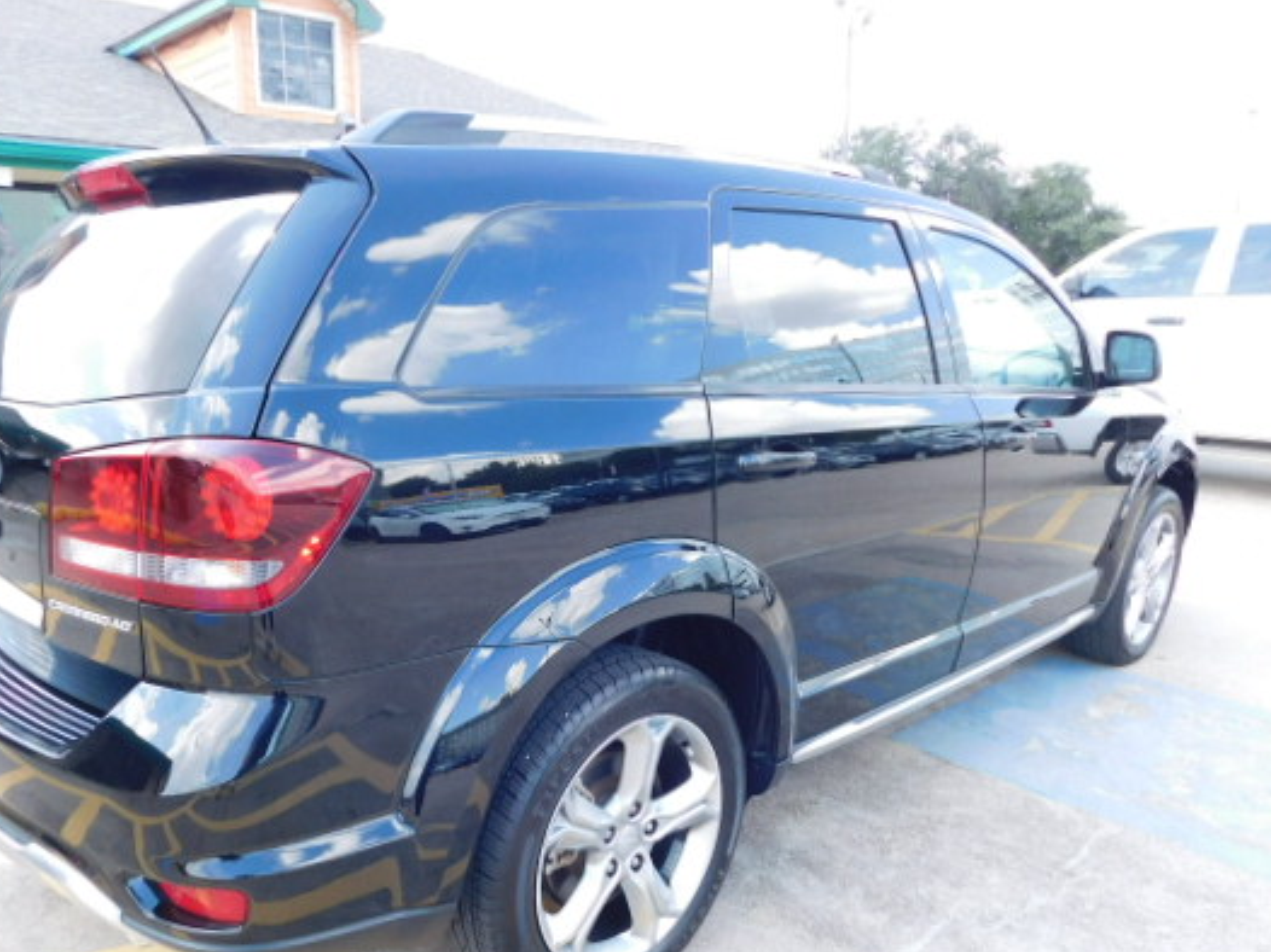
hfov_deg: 63.2
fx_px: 1028
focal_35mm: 28
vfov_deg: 49.5
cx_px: 544
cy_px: 558
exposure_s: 1/160
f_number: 3
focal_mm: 4
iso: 125
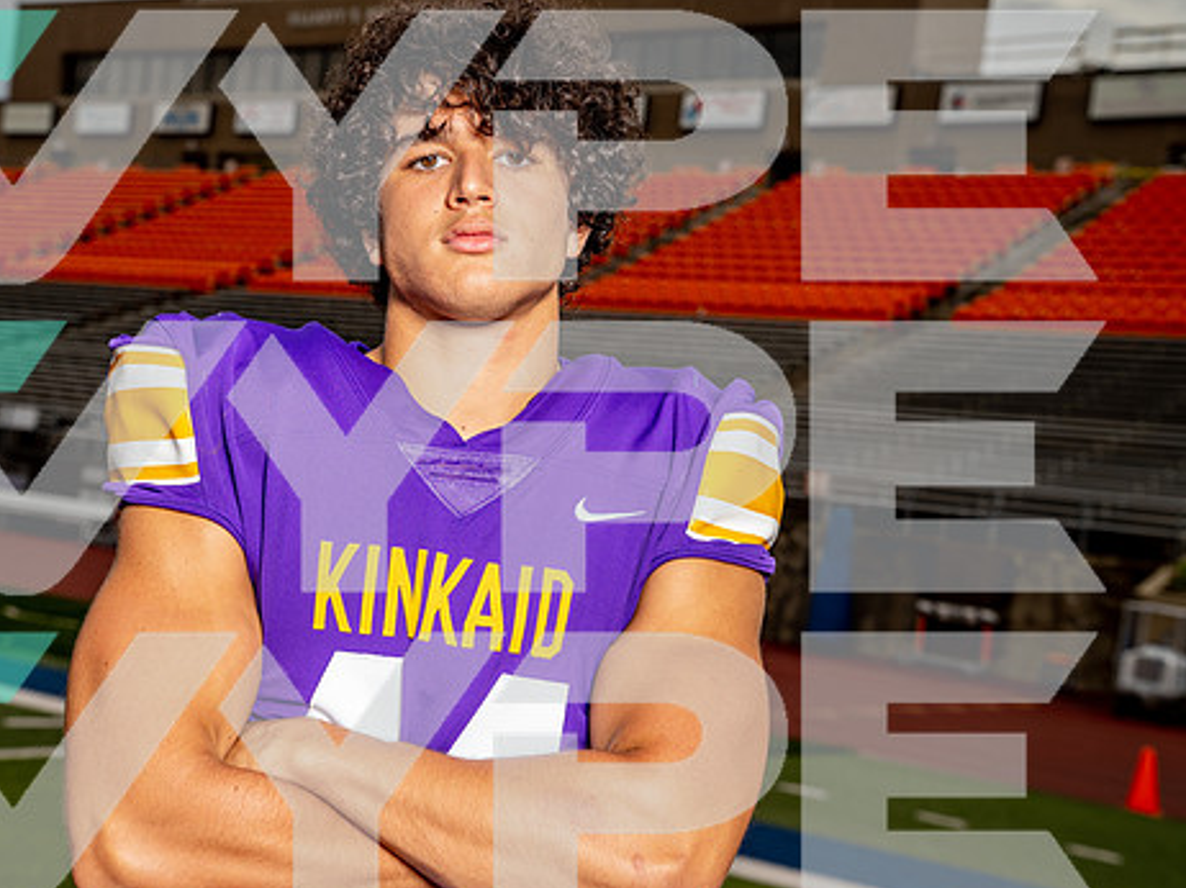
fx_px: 1986
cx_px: 452
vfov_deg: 25.2
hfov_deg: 33.1
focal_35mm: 58
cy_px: 458
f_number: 5.6
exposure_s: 1/200
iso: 100
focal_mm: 48
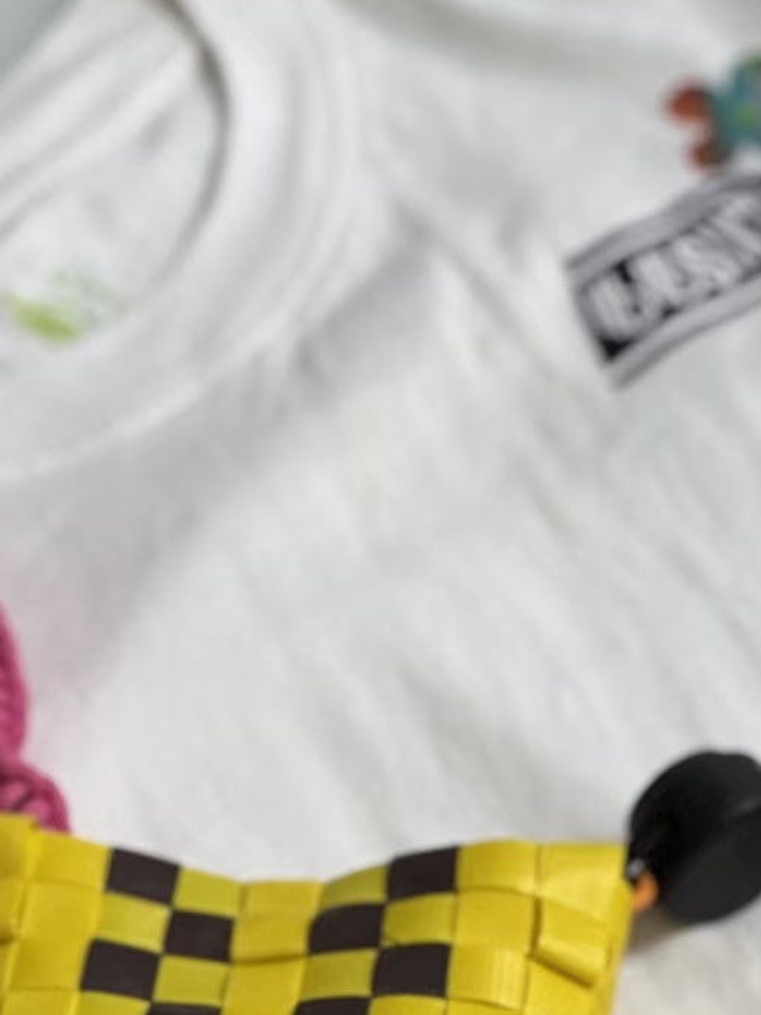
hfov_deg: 6.8
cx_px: 462
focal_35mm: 219
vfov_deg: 9.0
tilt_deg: -45.1
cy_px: 552
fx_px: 6421
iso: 320
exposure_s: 1/50
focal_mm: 9
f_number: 2.8
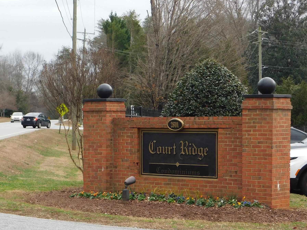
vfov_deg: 14.6
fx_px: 896
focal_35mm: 101
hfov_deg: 19.4
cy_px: 171
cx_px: 110
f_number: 4
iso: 125
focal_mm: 10.4
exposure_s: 1/200
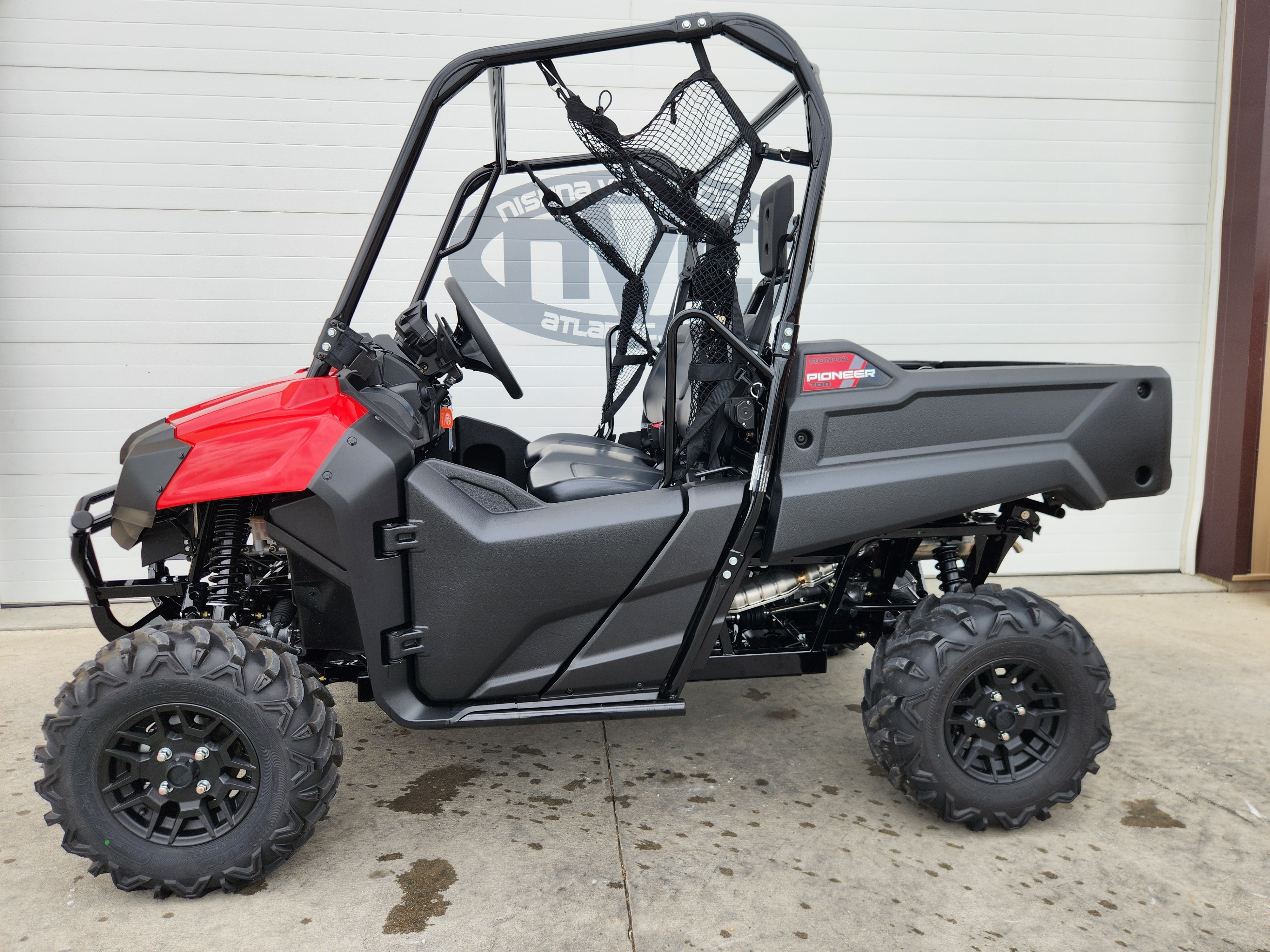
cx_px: 635
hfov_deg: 73.9
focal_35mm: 23
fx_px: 844
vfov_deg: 58.9
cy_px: 476
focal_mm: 5.4
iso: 20
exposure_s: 1/451
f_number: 1.8
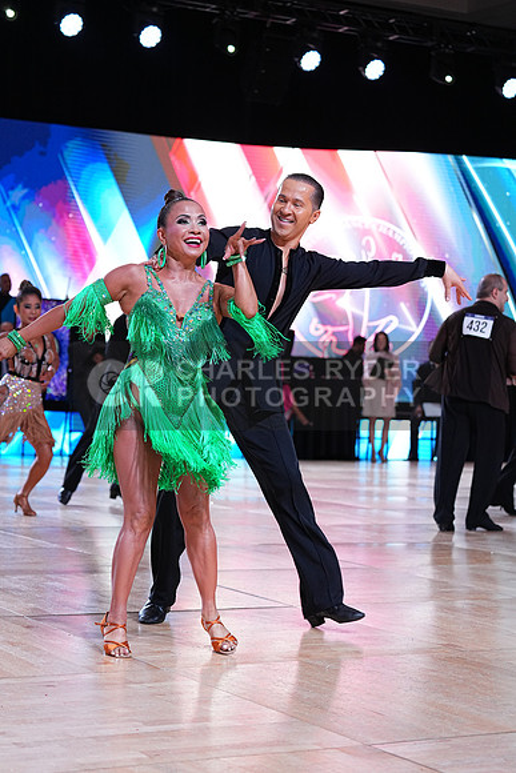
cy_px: 386
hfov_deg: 18.2
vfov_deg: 27.0
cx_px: 258
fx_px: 1611
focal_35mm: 75
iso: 1600
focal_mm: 75
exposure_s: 1/500
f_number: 4
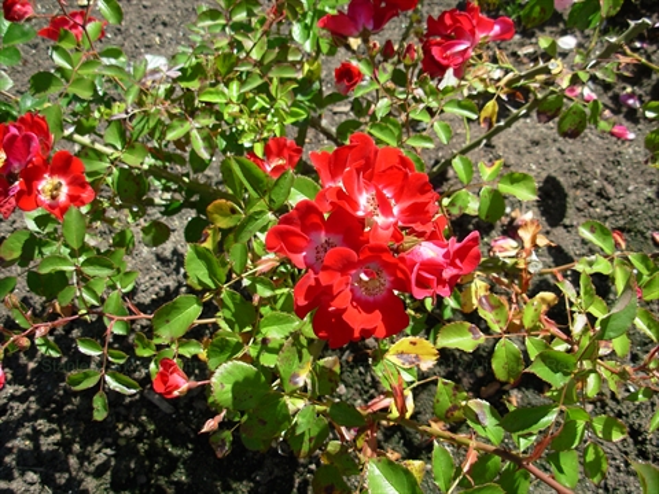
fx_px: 857
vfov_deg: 32.2
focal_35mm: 45
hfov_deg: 42.1
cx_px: 330
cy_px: 247
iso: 50
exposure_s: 1/527
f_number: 3.1
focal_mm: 7.5
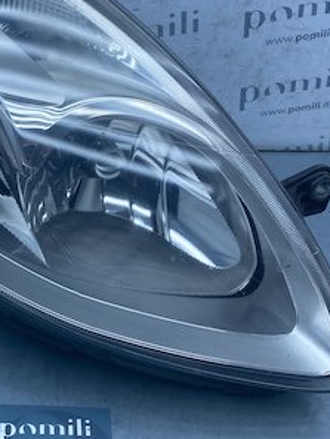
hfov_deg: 25.4
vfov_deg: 34.3
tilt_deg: -38.3
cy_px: 205
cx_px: 37
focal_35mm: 56
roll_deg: -5.0
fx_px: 711
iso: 32
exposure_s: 1/864
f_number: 1.8
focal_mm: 4.25
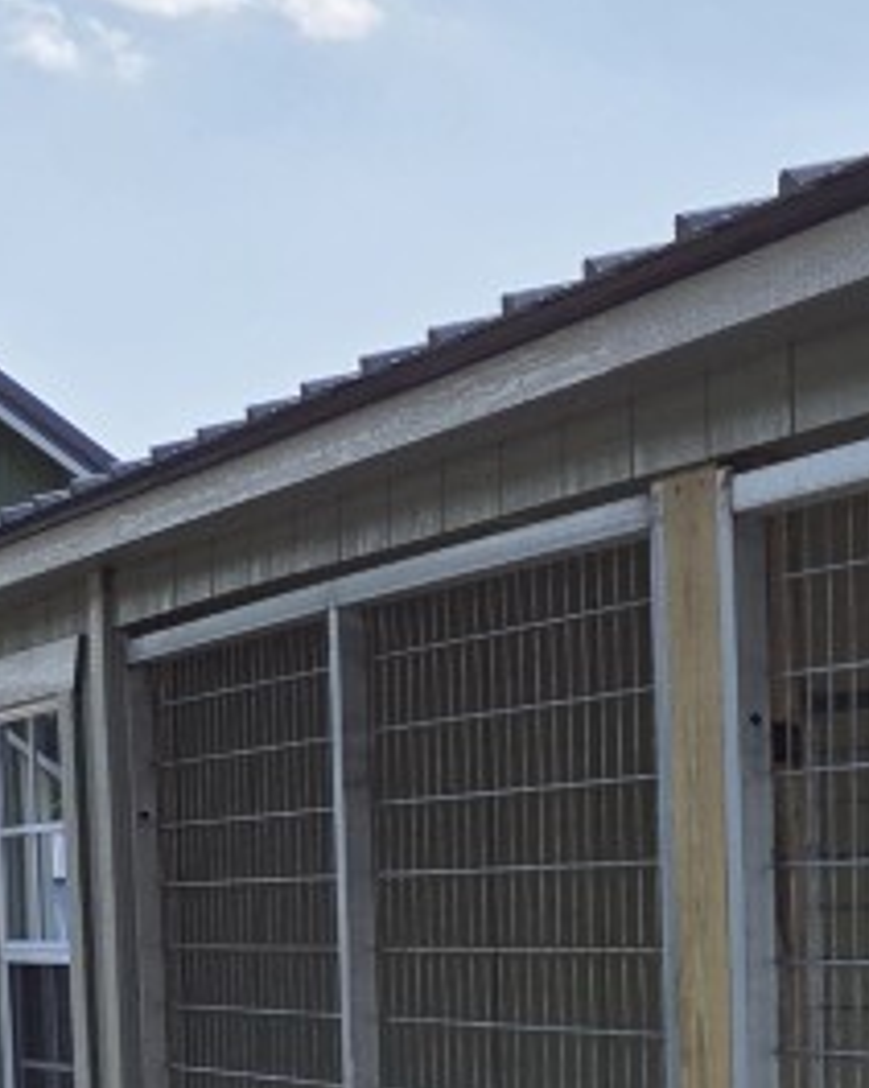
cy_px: 1232
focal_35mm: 87
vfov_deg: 20.8
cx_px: 1627
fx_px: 2799
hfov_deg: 15.0
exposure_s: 1/4885
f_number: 1.8
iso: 80
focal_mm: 5.4
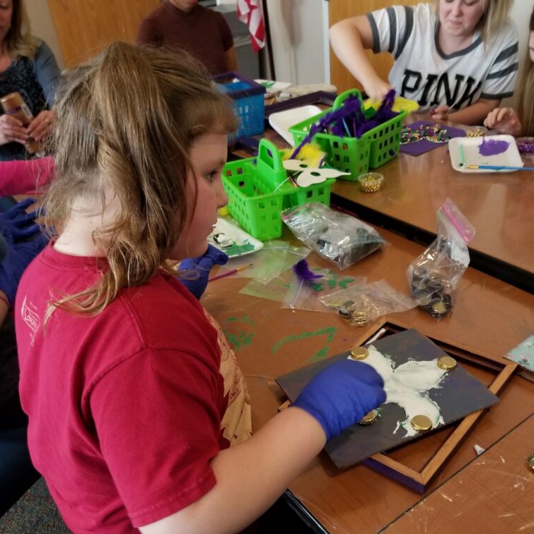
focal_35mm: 31
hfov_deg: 52.5
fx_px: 541
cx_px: 266
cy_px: 345
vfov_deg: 51.8
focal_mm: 4.25
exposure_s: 1/60
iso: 160
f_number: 1.7
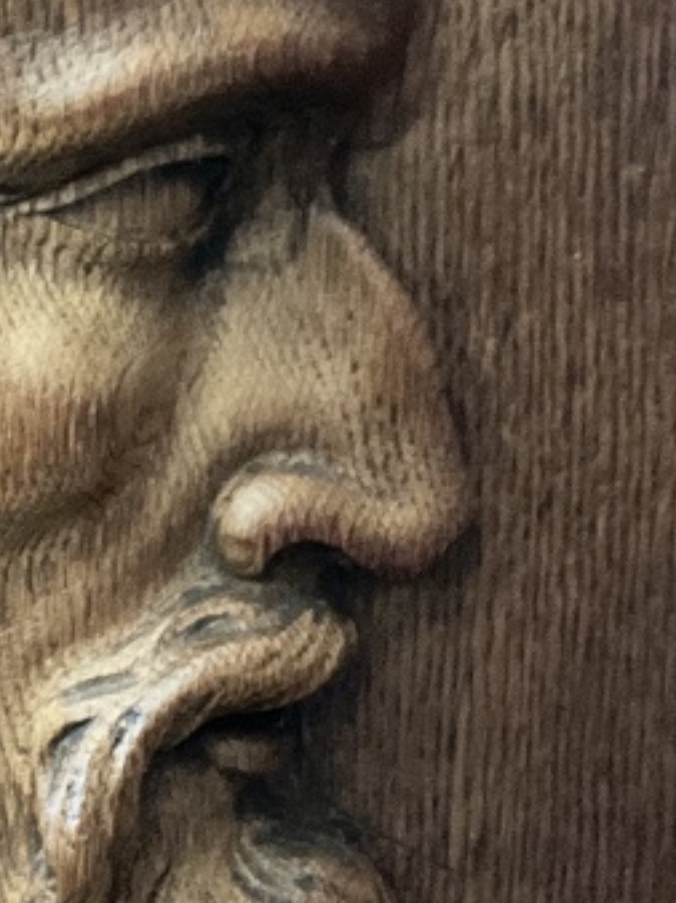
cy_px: 735
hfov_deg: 14.0
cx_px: -72
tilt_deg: -45.0
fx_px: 2685
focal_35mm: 103
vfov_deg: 18.9
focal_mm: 3
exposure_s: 1/24
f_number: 1.8
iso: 500
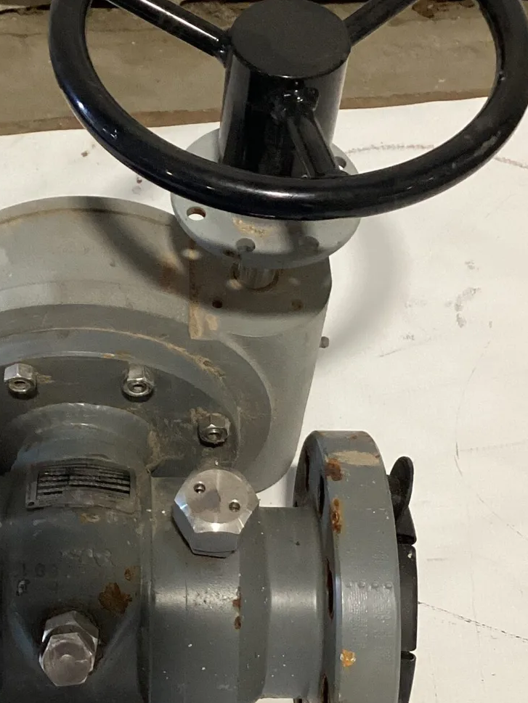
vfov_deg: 30.3
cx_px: 155
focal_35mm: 64
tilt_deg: -49.8
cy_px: 365
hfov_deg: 22.8
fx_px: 1301
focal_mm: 3.3
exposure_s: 1/60
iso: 250
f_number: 2.4
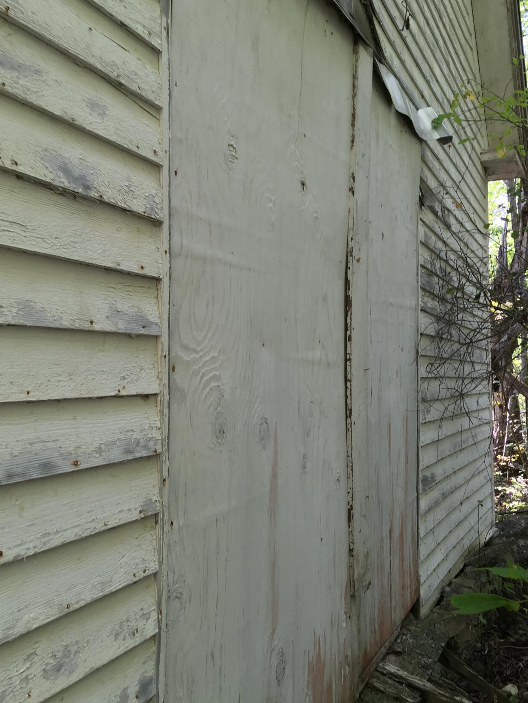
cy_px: 338
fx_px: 712
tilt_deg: +0.2
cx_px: 300
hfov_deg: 40.6
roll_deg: +2.7
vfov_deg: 52.6
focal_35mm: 35
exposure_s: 1/60
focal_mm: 4.15
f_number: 2.2
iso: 25
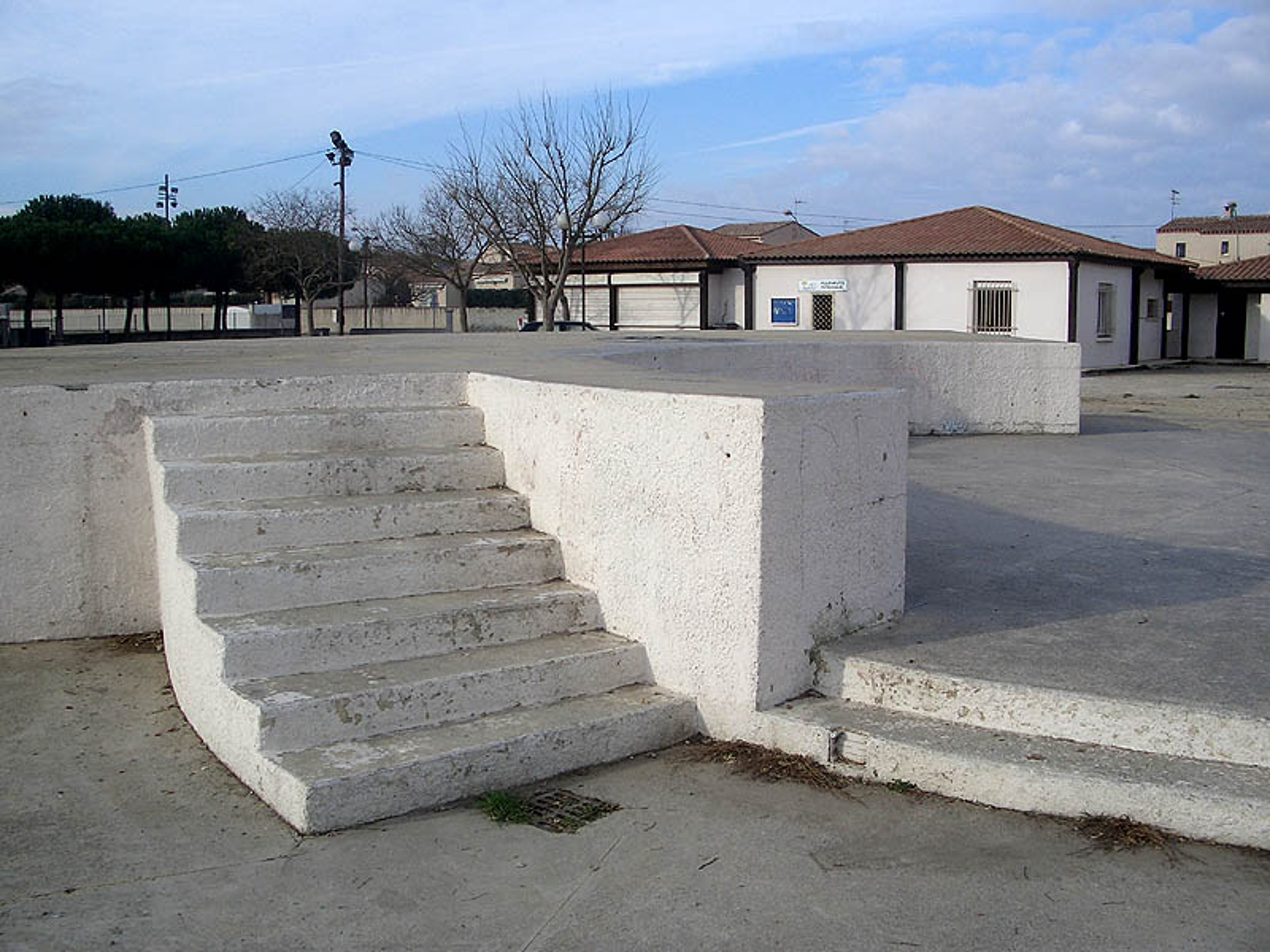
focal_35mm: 35
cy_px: 476
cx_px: 635
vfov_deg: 40.7
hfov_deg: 52.6
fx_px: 1284
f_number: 4.3
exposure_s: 1/500
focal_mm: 5.8
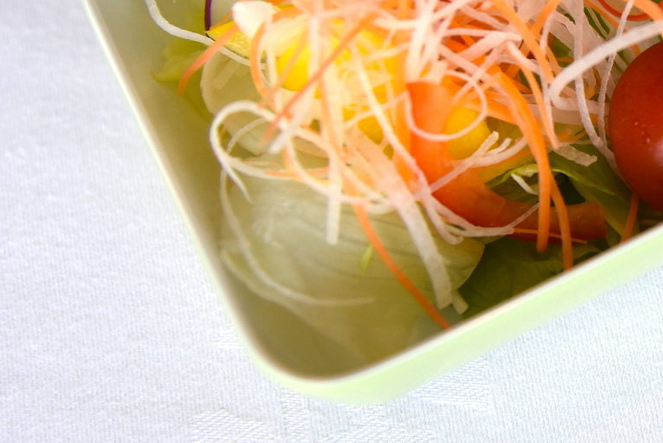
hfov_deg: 15.1
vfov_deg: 10.4
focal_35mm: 131
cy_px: 82
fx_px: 2414
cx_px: 778
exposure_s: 1/640
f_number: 4
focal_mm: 52
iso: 800
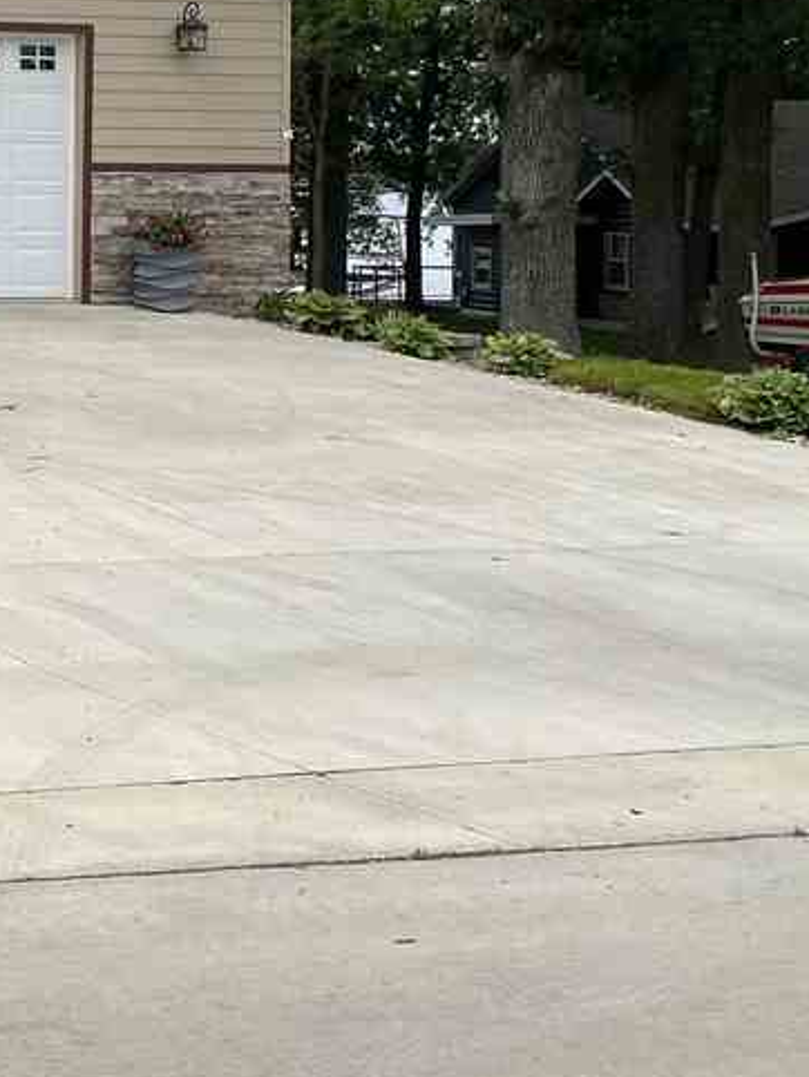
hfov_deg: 17.9
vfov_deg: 27.5
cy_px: 181
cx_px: -563
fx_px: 2148
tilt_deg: +2.2
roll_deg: -0.5
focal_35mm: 69
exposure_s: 1/1996
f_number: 1.8
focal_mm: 4.25
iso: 32
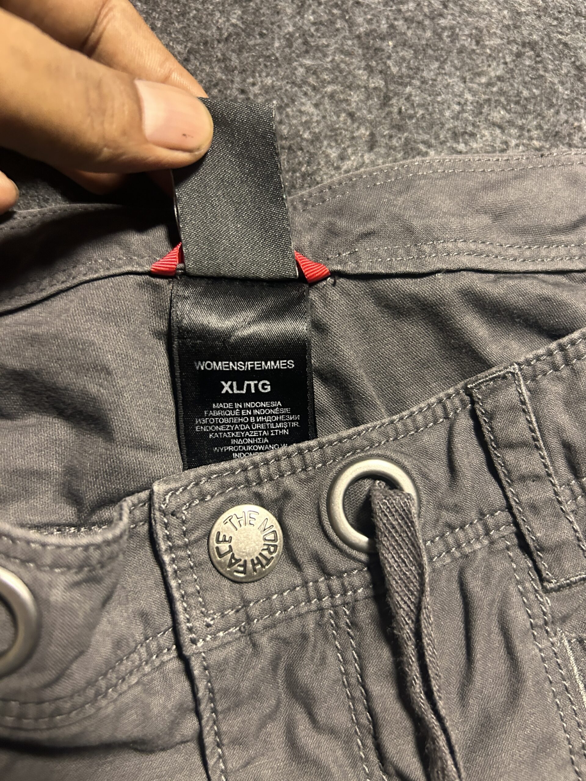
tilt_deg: -48.9
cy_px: 390
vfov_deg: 67.3
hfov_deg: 53.1
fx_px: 587
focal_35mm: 26
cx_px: 293
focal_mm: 5.7
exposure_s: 1/33
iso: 400
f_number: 1.5
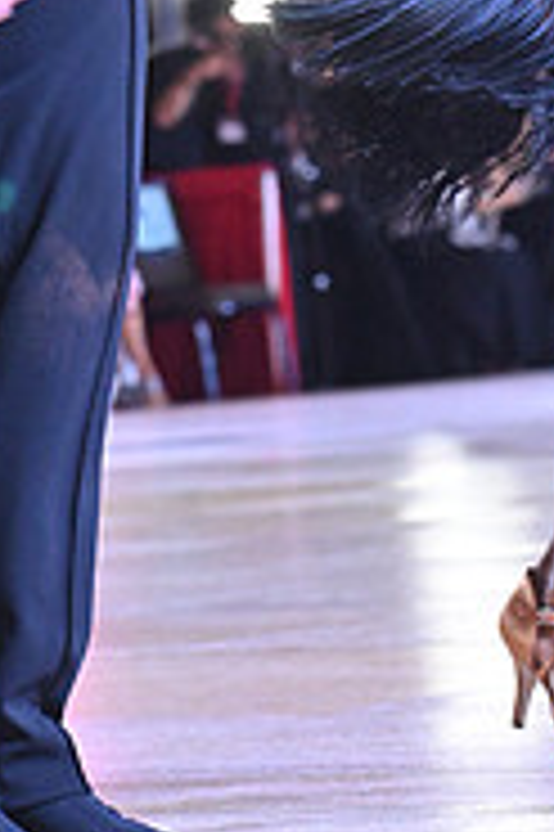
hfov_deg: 4.3
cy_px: -193
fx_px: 7400
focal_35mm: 320
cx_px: 376
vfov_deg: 6.4
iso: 4000
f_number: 5.6
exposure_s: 1/400
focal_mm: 102
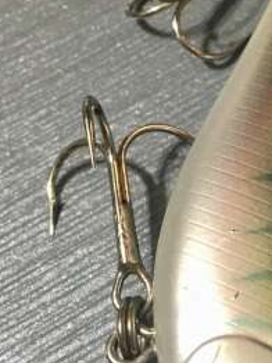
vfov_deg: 22.0
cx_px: 284
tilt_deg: -58.8
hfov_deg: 16.2
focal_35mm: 89
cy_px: 146
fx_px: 932
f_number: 2.2
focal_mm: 4.15
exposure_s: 1/33
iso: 160
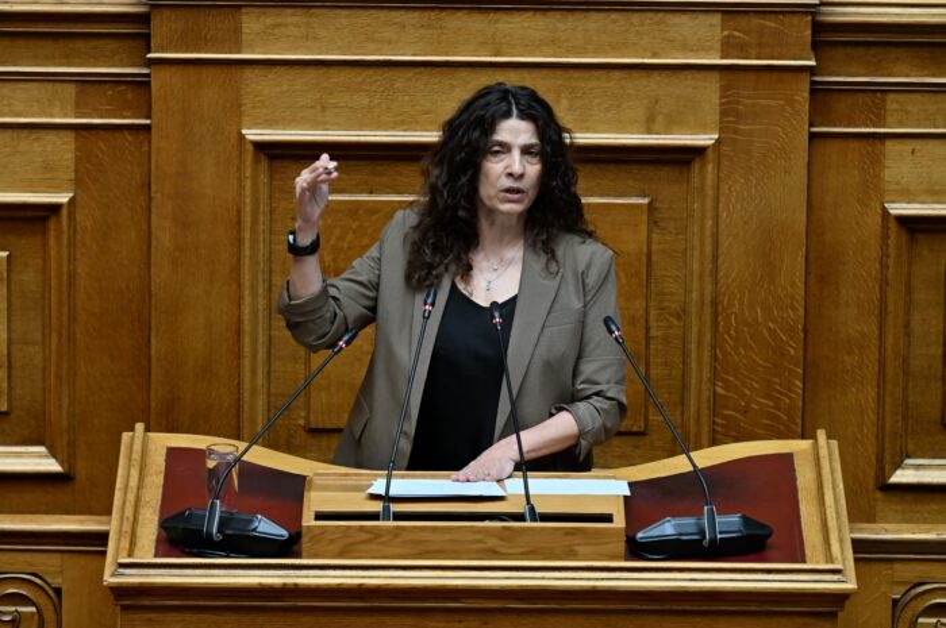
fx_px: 8924
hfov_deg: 6.1
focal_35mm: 340
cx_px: 473
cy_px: 314
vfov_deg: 4.0
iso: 2000
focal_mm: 340
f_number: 6
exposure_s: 1/250
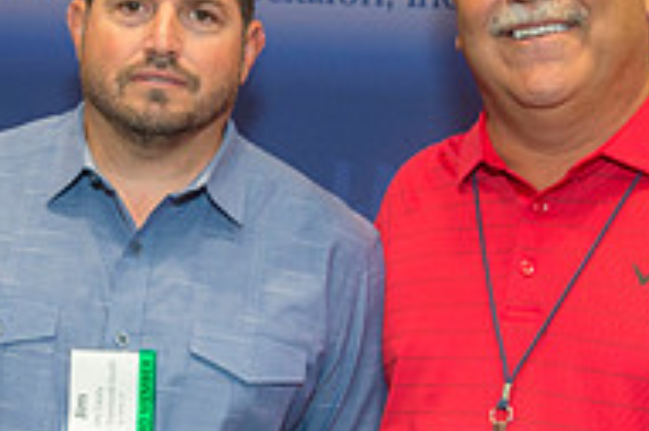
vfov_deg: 16.0
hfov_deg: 23.6
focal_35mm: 85
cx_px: 136
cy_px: 278
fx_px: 1531
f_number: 2.8
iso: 1600
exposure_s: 1/160
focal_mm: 28
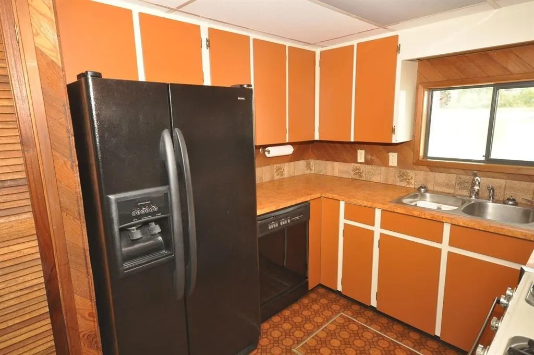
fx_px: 311
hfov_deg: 81.3
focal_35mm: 21
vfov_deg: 59.4
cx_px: 267
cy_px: 178
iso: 800
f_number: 4.8
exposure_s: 1/60
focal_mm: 14
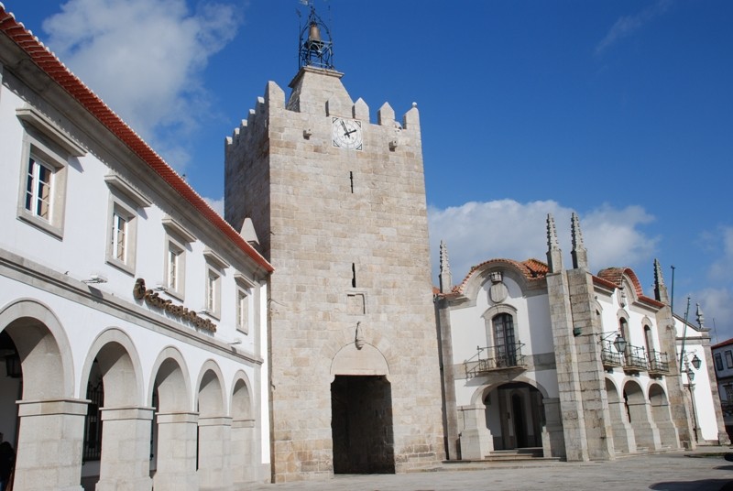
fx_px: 734
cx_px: 366
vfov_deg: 37.0
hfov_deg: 53.1
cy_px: 246
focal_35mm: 36
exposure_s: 1/320
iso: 100
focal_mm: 24
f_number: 9
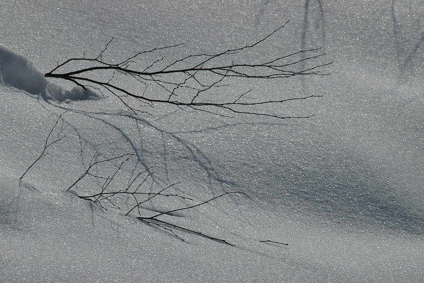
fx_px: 2386
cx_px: 212
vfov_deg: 6.8
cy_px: 142
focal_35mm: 202
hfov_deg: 10.2
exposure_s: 1/2000
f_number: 14
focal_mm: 135
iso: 200
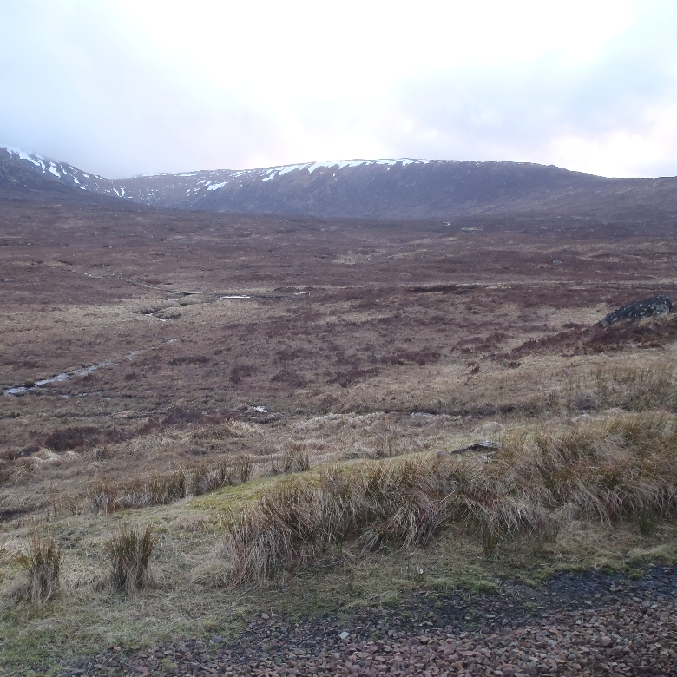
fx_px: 752
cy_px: 330
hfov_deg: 47.9
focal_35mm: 34
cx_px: 246
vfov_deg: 48.4
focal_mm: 5
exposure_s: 1/40
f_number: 3.5
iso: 100
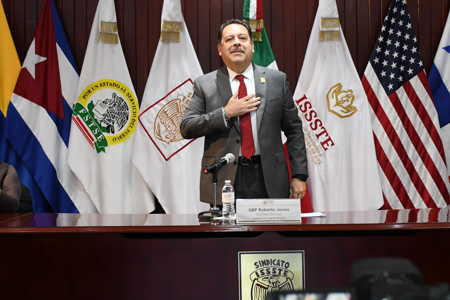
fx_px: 925
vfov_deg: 18.4
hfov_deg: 27.3
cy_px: 109
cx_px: 234
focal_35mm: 74
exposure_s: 1/100
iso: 1600
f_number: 4.2
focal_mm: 34
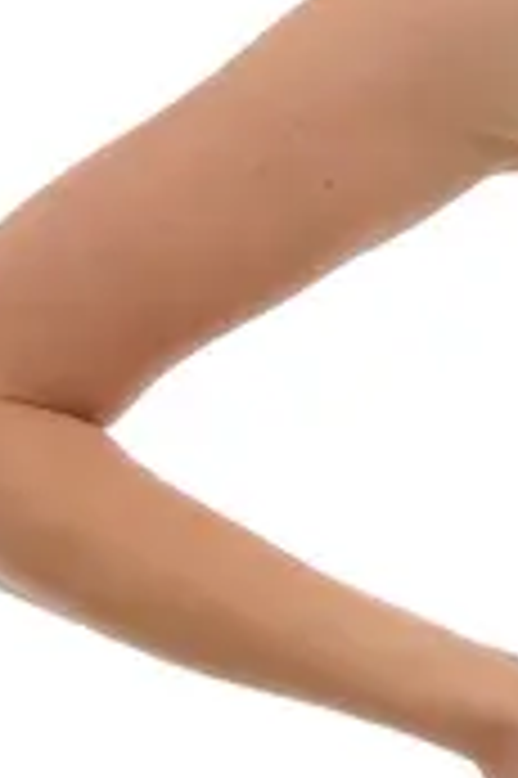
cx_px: 948
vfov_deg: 3.8
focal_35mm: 545
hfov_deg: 2.5
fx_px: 11786
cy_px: 436
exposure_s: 1/160
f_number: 9
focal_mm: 105
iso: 200
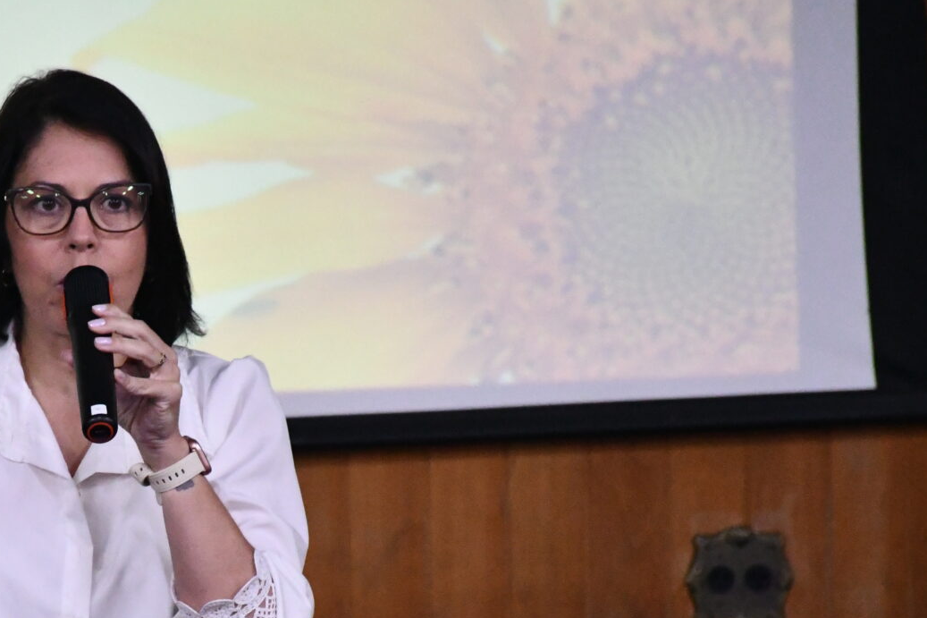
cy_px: 442
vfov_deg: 3.5
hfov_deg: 5.3
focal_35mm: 389
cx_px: 108
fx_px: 10014
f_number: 5.6
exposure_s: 1/125
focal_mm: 140
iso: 7200
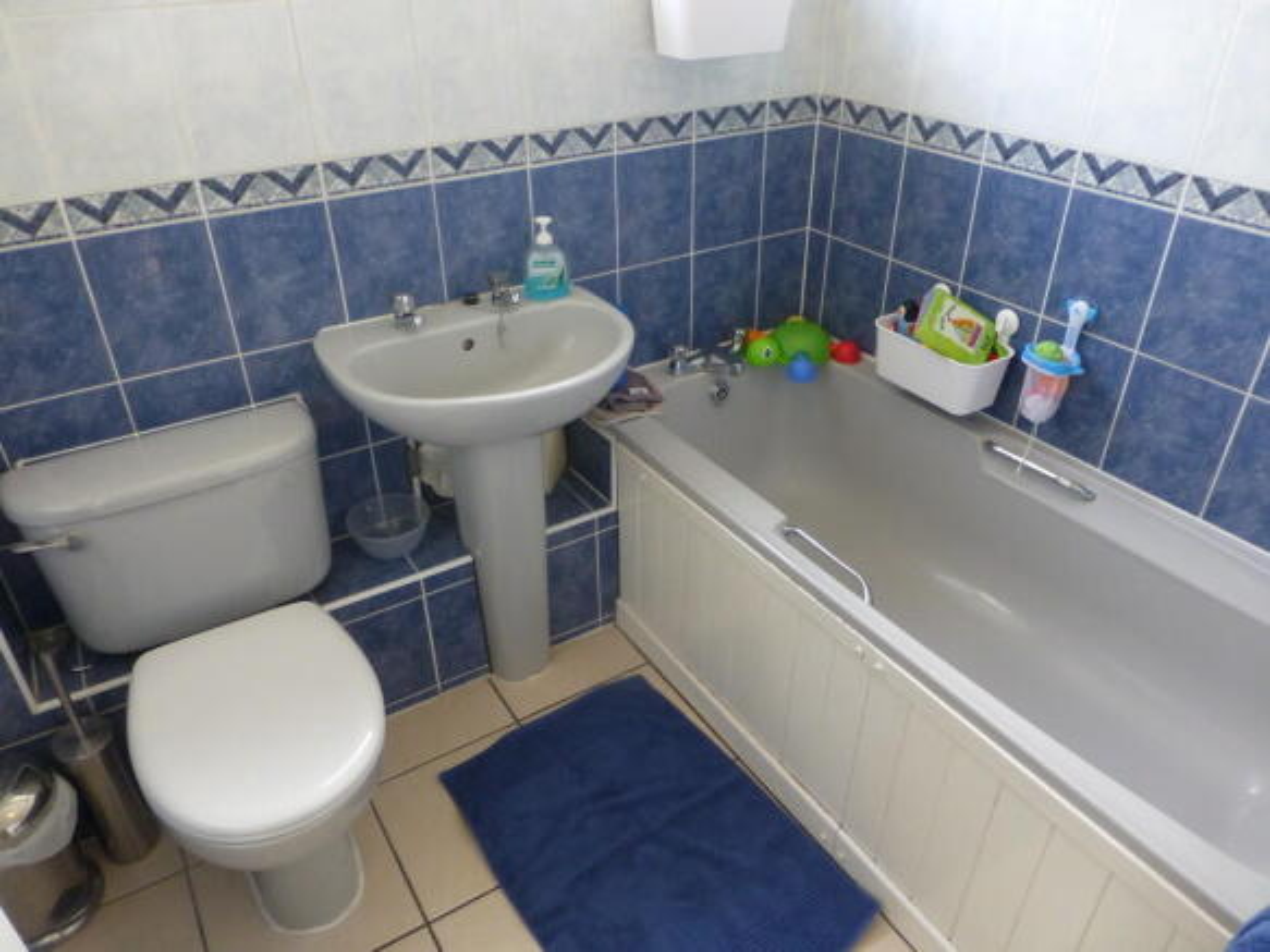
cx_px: 635
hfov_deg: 71.6
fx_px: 880
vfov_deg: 56.8
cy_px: 476
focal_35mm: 24
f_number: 3.3
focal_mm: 4.3
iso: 400
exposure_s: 1/60
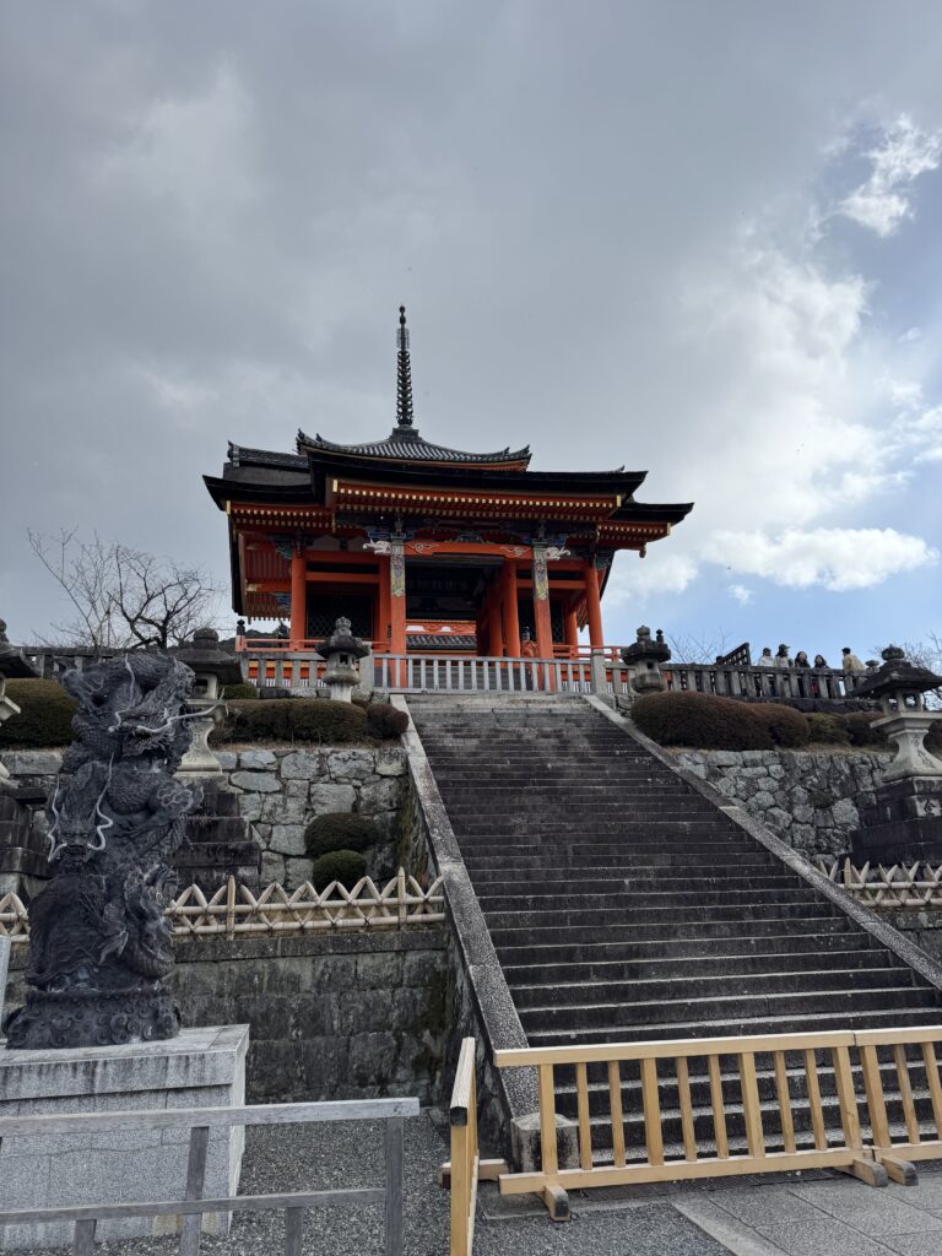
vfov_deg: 71.6
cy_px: 628
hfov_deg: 56.8
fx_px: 871
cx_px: 471
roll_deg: +2.3
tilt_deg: +19.2
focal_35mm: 24
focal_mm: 6.76
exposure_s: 1/5348
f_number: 1.78
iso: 80
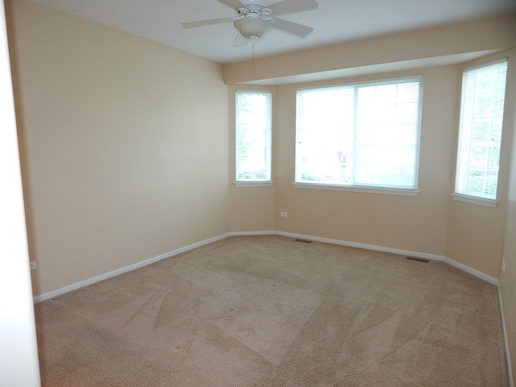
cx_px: 258
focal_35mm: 22
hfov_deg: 76.4
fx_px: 328
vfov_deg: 61.1
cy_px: 194
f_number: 3
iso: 200
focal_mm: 4
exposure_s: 1/30
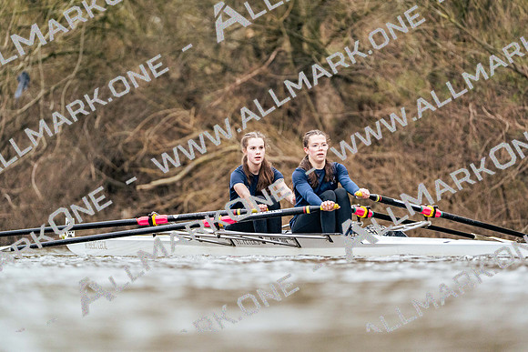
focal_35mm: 529
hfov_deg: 3.9
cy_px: 176
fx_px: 7760
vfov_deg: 2.6
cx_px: 264
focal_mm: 529
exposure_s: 1/1600
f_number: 6.3
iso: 5000
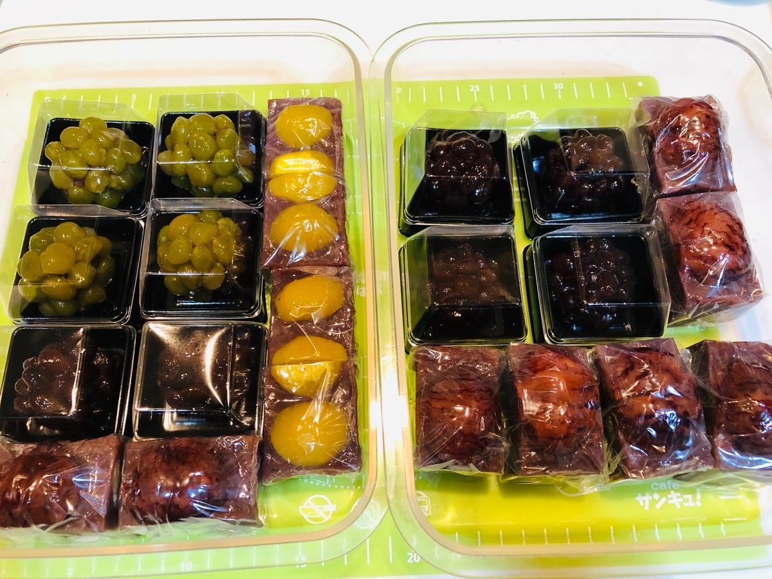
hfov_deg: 63.4
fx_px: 624
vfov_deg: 49.7
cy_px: 290
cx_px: 386
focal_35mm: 28
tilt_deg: -67.7
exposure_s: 1/17
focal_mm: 3.99
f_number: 1.8
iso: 80
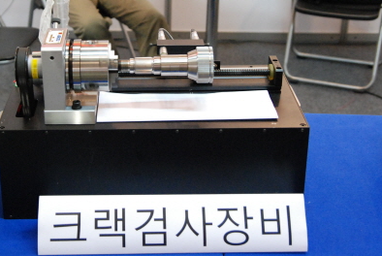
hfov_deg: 30.4
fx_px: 699
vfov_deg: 20.6
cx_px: 136
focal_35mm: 66
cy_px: 68
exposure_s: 1/60
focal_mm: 27
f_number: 3.5
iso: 1600
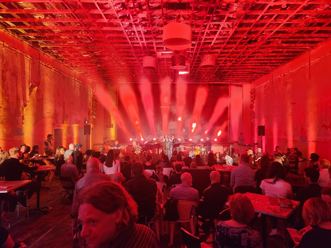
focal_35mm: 23
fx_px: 220
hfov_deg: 73.9
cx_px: 166
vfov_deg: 58.9
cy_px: 124
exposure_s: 1/17
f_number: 1.8
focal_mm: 5.4
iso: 1250
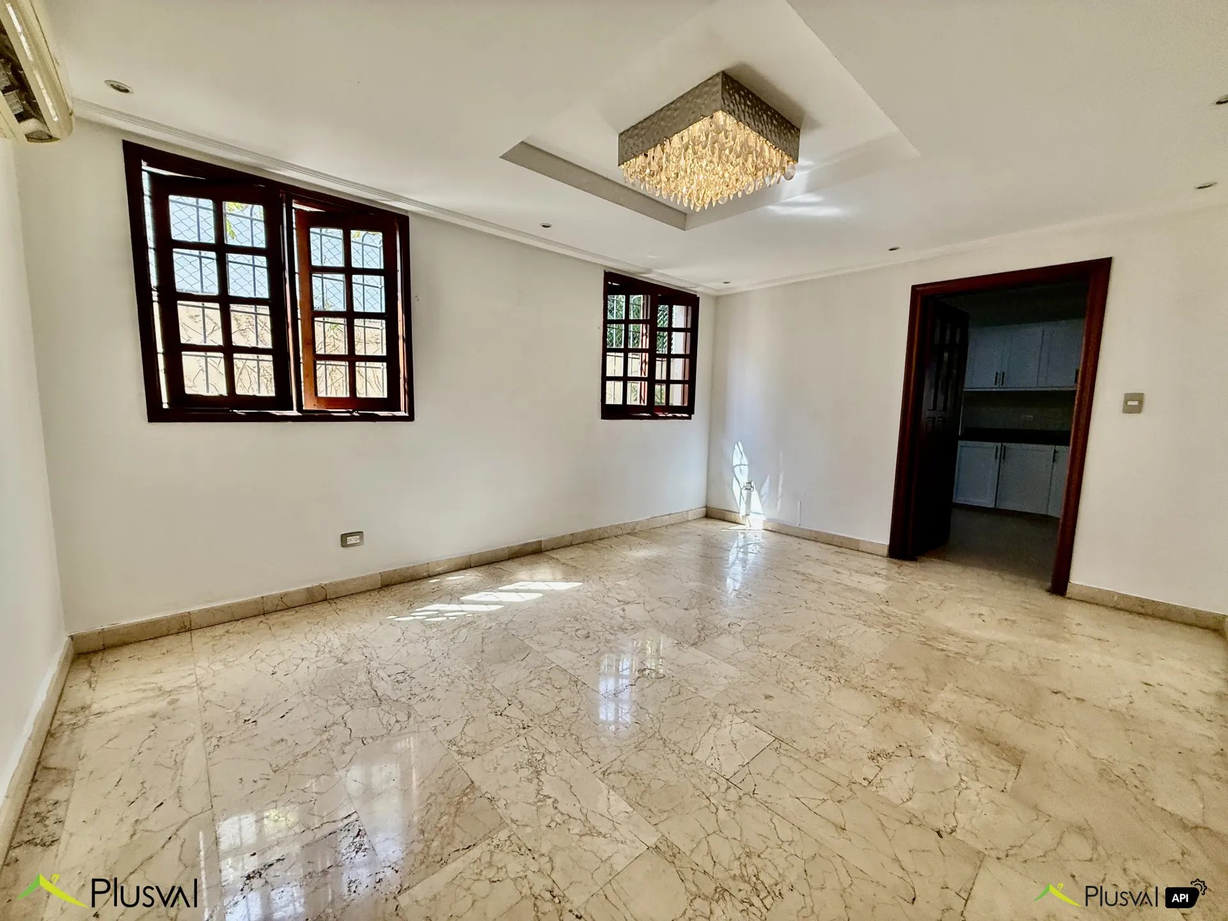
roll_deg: -1.3
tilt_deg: -6.0
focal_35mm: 14
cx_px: 614
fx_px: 497
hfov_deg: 102.1
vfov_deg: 85.7
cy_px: 460
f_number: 2.2
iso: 64
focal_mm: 2.22
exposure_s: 1/172
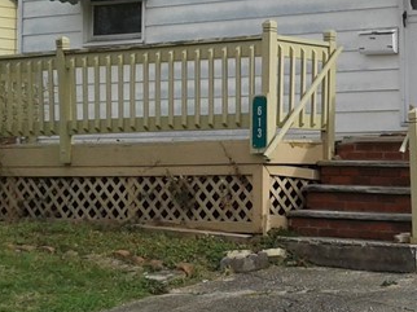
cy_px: 53
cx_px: 484
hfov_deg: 17.9
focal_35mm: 105
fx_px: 1264
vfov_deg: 14.0
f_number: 2.2
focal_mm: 3.3
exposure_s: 1/1086
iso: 50
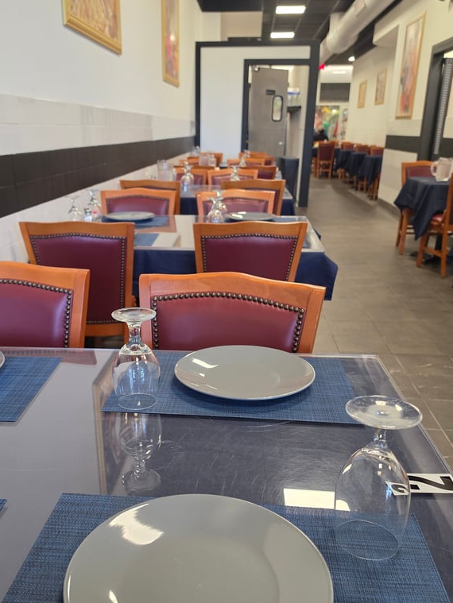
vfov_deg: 57.8
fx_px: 540
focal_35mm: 31
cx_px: 188
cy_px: 369
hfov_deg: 45.3
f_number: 1.4
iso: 250
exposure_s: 1/120
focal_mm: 6.5
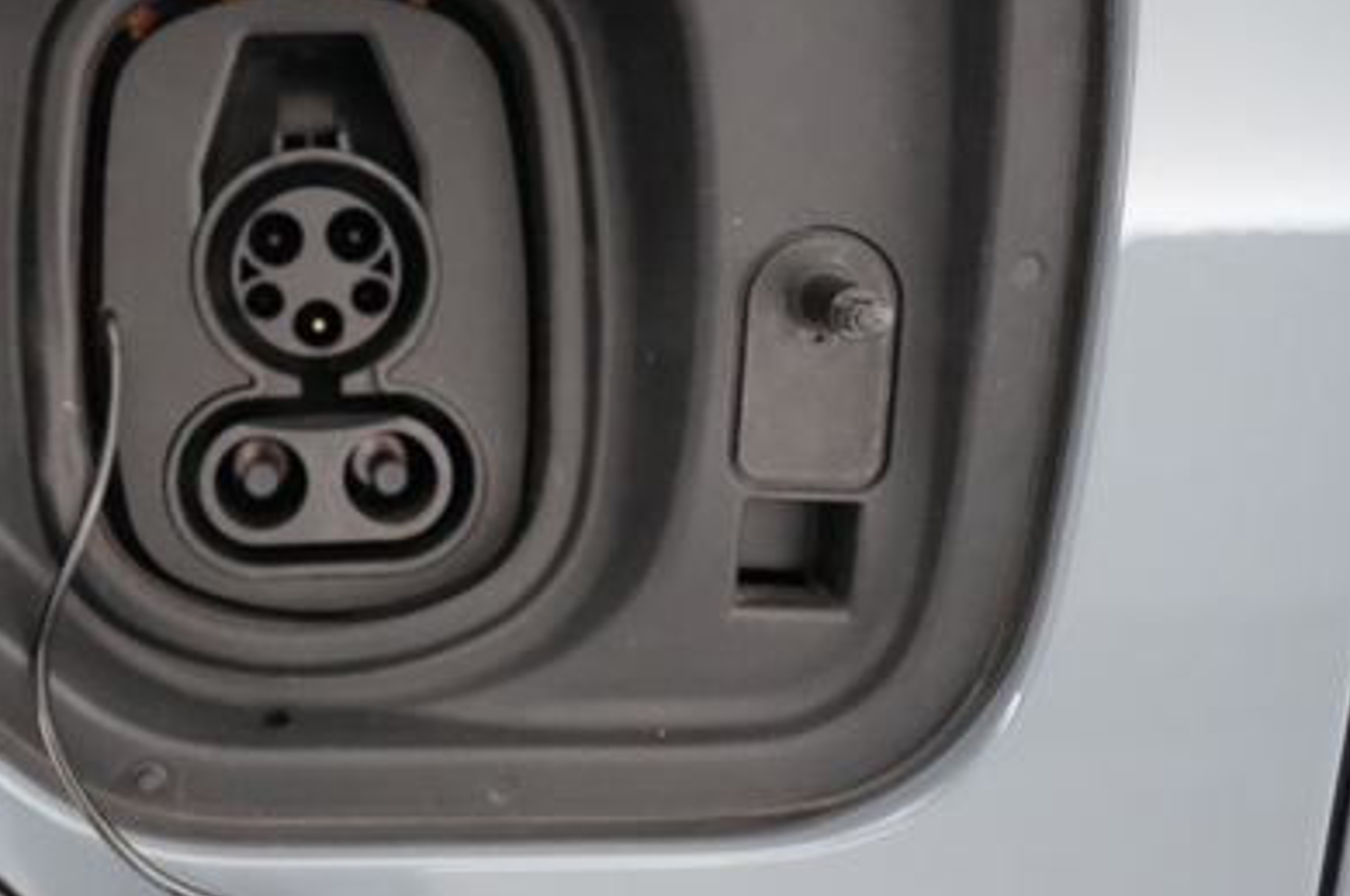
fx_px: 1723
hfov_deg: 41.0
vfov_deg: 29.1
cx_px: 277
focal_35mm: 46
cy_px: 336
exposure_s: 1/160
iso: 12800
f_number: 3.2
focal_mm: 28
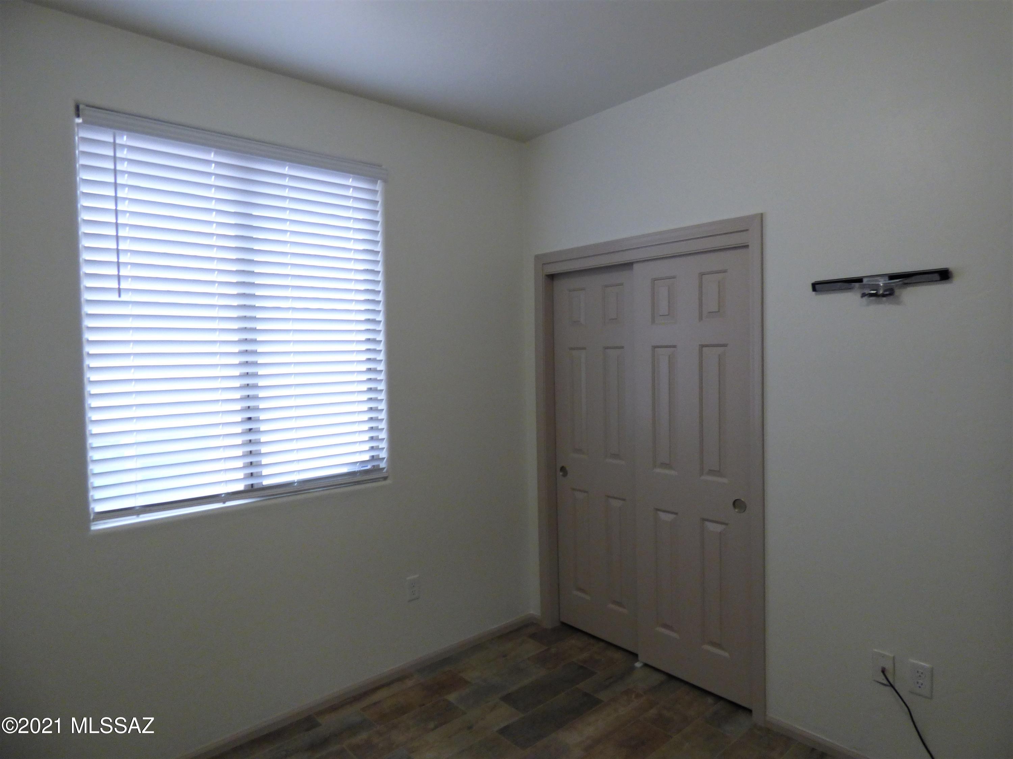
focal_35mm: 20
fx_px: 585
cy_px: 380
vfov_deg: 66.0
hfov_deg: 81.7
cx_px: 506
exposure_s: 1/60
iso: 320
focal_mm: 3.58
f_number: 2.8
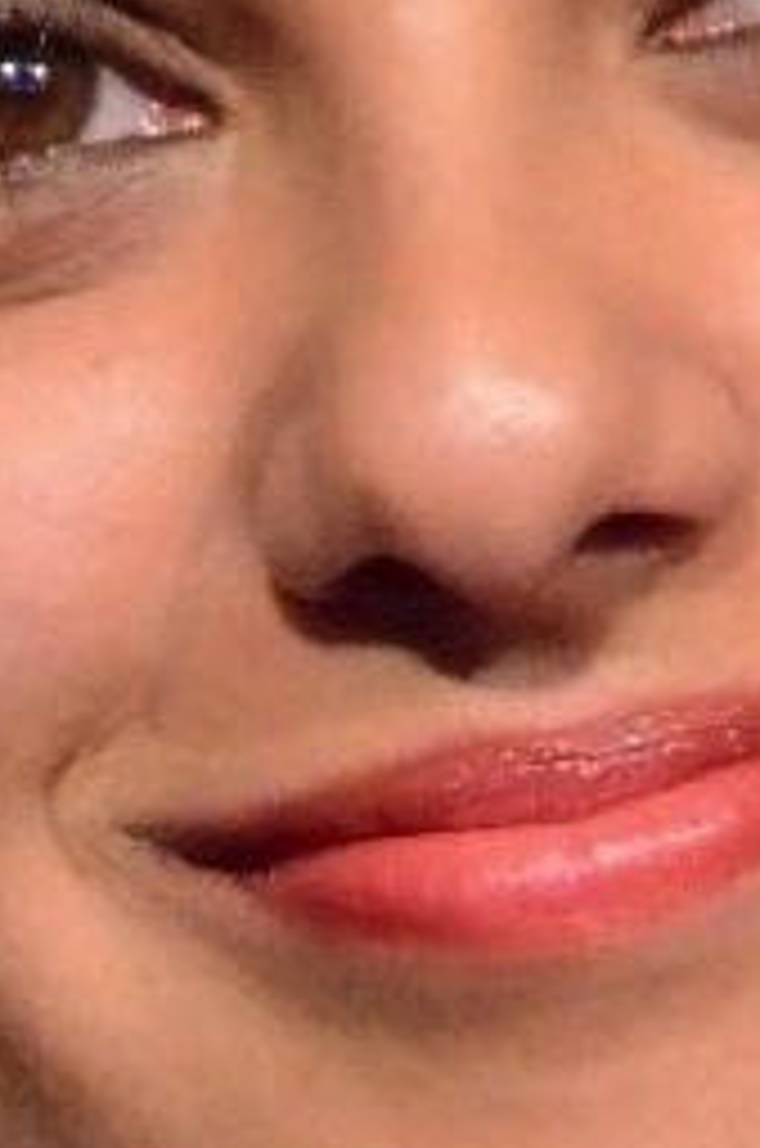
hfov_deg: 1.2
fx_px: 35595
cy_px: 2051
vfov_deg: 1.8
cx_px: 310
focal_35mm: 1120
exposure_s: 1/125
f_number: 5.6
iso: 8000
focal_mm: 105
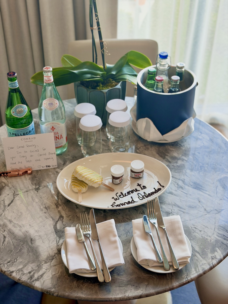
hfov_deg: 30.3
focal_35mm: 48
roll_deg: -0.2
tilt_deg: -40.3
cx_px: 114
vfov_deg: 39.7
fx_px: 422
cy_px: 152
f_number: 1.78
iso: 80
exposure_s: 1/120
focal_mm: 6.76
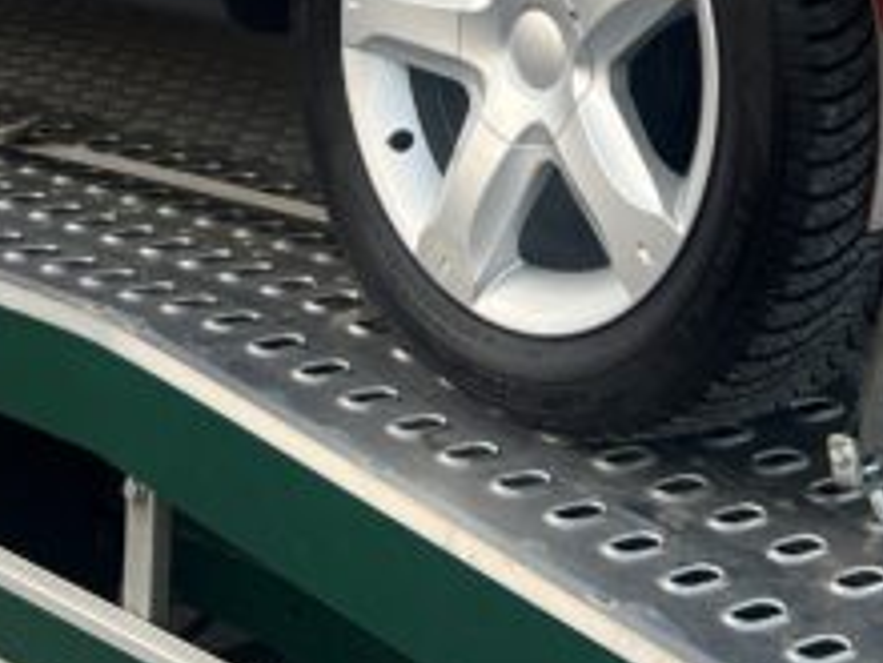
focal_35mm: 121
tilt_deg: -4.3
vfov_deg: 11.6
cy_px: -402
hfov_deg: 16.3
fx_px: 3087
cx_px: 349
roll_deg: -1.6
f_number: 1.5
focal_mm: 5.7
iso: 40
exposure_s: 1/286
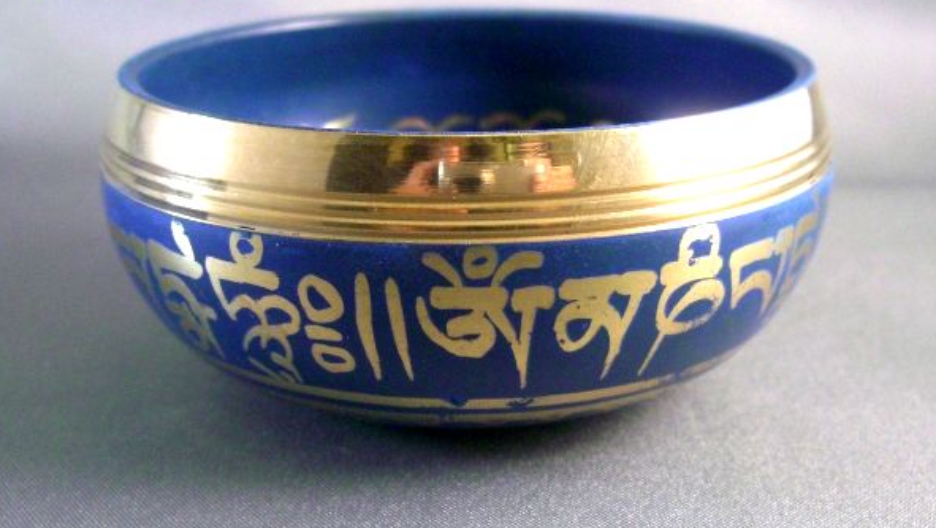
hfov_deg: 48.3
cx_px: 472
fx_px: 1043
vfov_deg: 28.2
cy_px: 184
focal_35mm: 42
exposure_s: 1/60
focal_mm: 7.9
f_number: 2.8
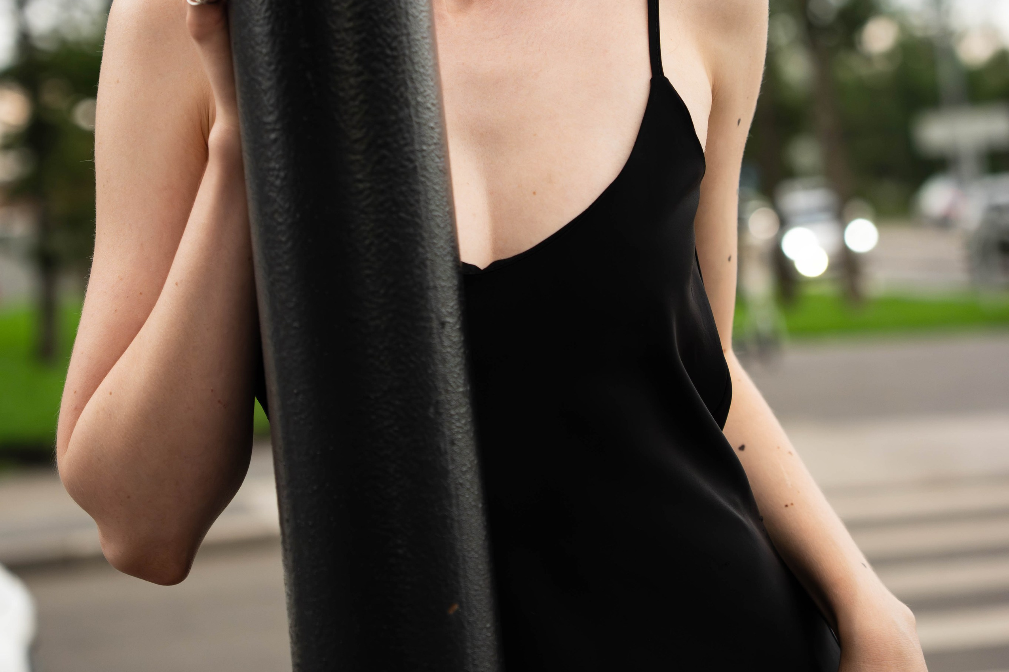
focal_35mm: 91
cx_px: 506
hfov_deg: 22.4
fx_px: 2550
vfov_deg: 14.8
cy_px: 45
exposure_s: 1/800
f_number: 3.2
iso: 1600
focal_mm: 60.4
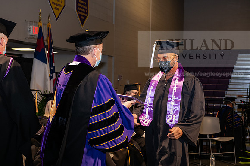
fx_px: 431
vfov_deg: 21.9
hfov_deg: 32.4
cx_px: 125
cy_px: 83
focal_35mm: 62
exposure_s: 1/200
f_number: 6.3
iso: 1600
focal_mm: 62
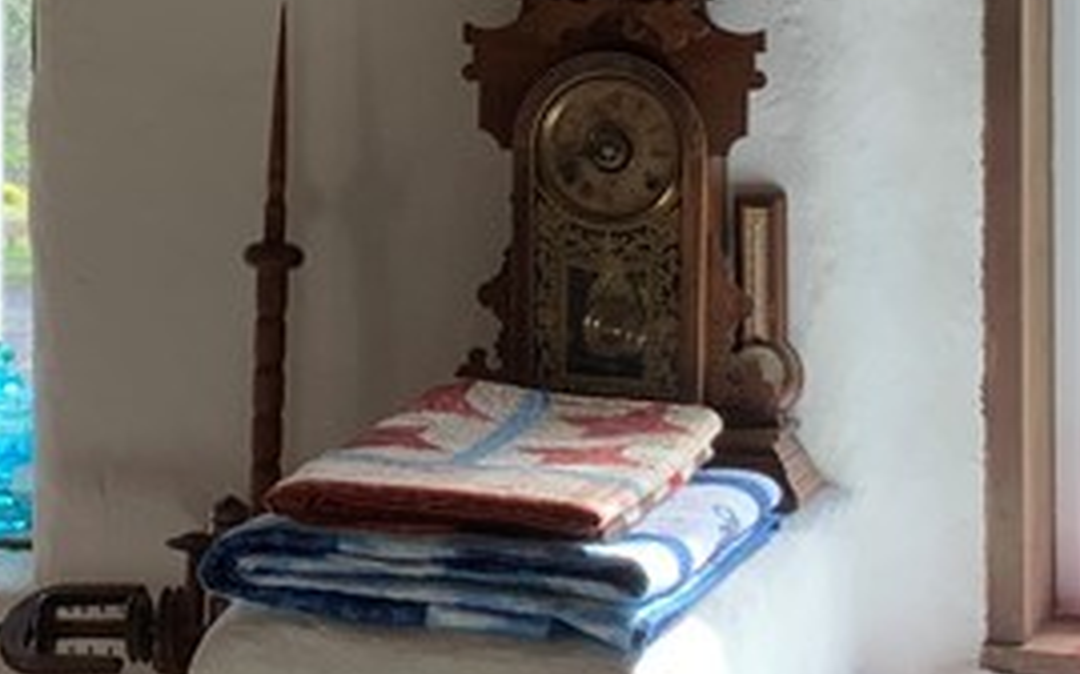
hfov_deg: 17.8
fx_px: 3443
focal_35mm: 117
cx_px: 325
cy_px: 0
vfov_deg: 11.1
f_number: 1.8
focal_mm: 3
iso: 40
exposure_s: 1/122
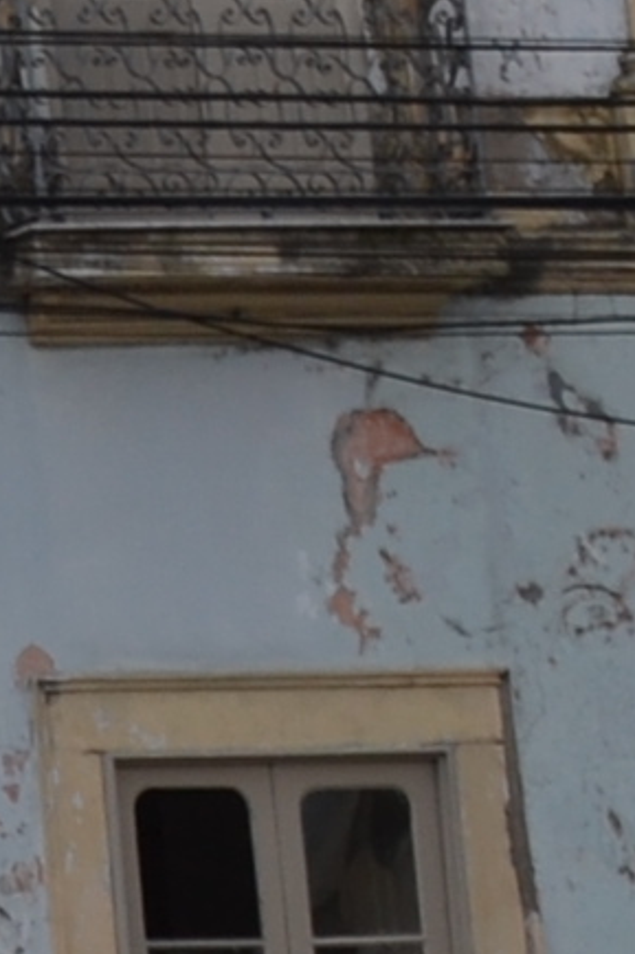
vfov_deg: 9.5
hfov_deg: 5.6
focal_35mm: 215
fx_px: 5693
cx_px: -1874
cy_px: -158
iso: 100
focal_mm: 18
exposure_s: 1/200
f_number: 6.3
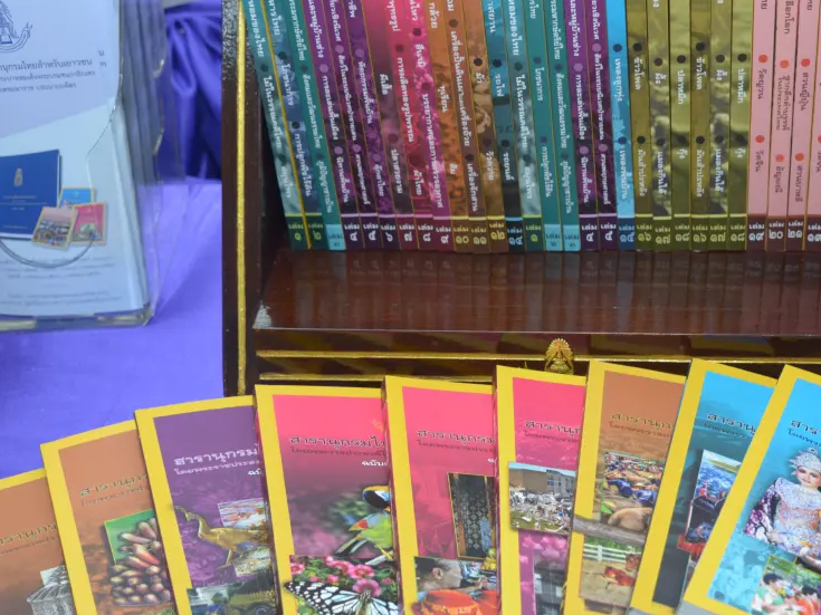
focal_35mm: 66
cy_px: 354
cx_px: 505
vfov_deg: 22.2
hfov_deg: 29.3
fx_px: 1565
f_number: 6.3
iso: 2000
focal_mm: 42
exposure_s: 1/125
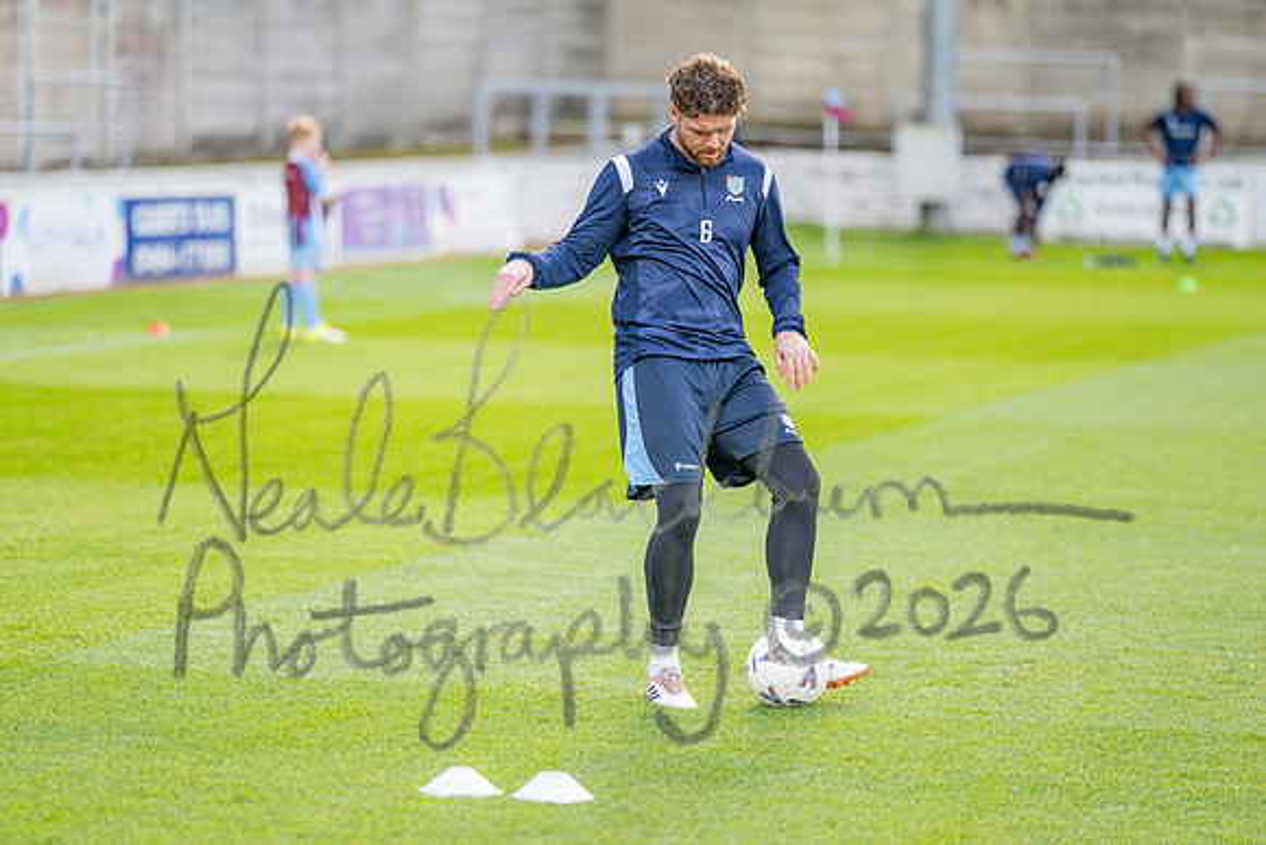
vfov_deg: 10.2
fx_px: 4748
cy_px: 422
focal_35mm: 135
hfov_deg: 15.2
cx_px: 633
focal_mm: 135
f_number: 1.8
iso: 360
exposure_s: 1/2000
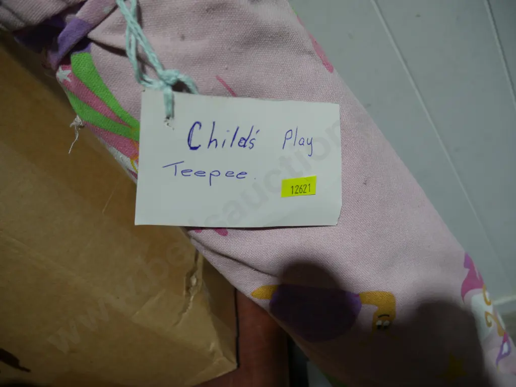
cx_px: 258
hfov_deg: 63.4
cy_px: 194
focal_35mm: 28
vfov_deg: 49.8
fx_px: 418
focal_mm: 14
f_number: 3.5
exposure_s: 1/100
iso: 200
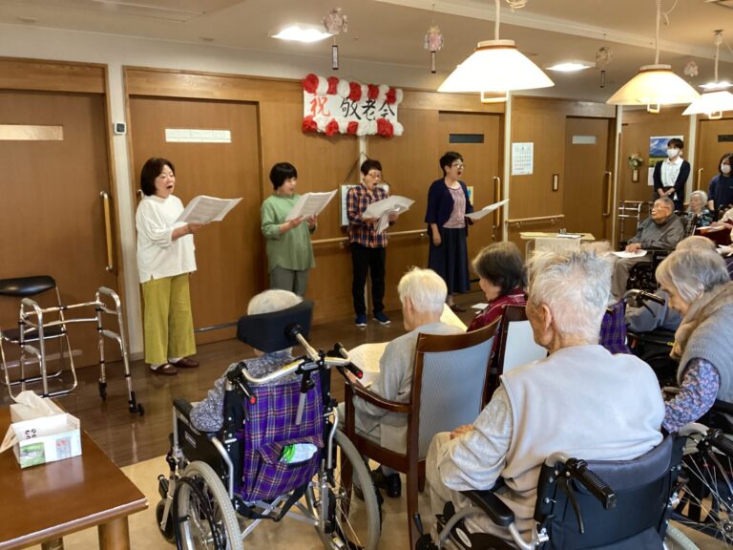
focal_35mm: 31
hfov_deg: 58.4
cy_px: 275
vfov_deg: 45.4
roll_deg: +1.9
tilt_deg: -9.4
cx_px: 366
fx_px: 656
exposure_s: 1/40
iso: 250
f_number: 2.4
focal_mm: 3.3
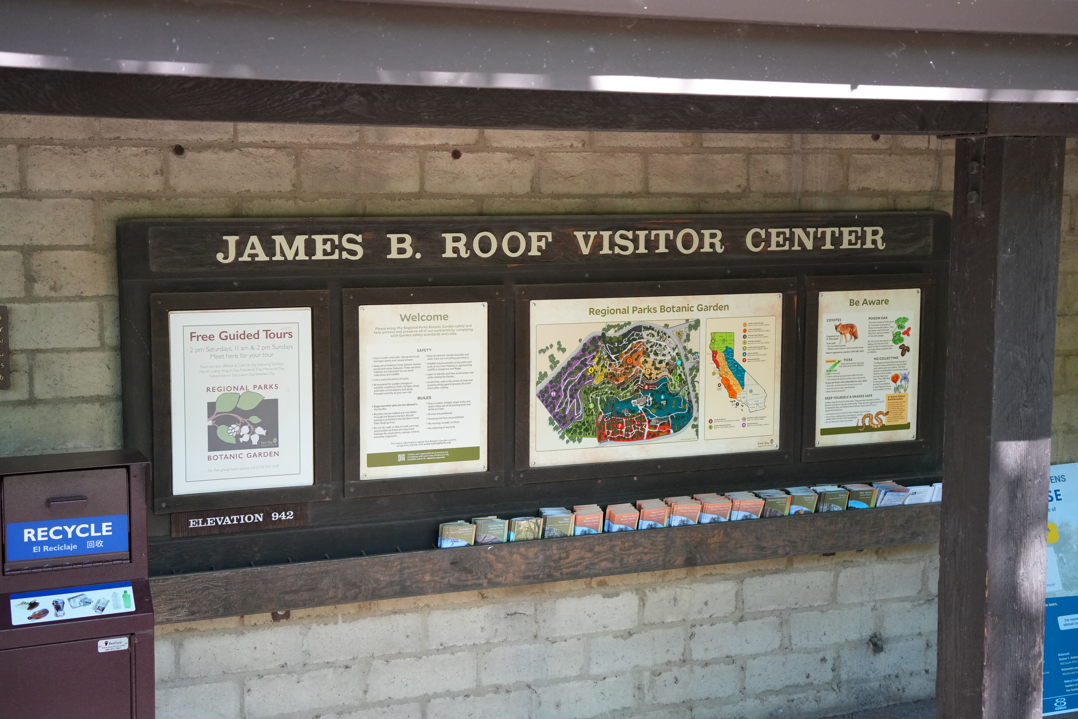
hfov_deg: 39.6
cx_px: 539
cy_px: 360
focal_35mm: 50
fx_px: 1497
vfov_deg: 27.0
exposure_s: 1/400
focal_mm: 50
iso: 2500
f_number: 4.5
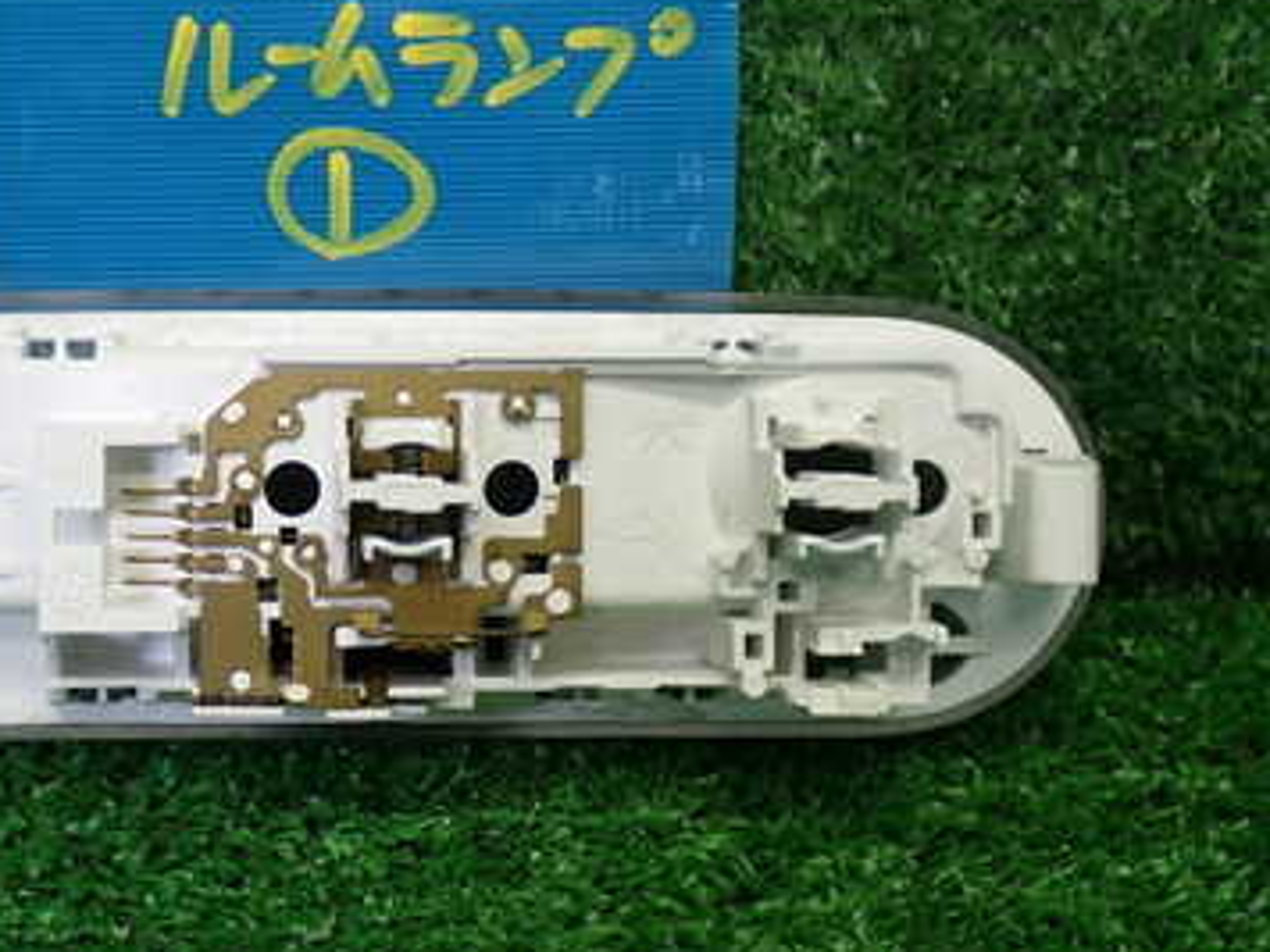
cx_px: 350
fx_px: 2348
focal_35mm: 64
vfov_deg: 22.9
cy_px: 464
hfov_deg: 29.9
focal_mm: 6.83
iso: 200
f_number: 2.7
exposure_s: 1/60
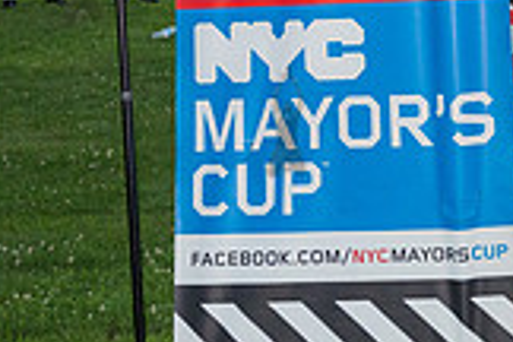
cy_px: -33
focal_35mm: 125
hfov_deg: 15.5
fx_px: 1781
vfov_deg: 10.8
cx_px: 694
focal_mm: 35
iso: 1600
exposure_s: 1/2000
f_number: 4
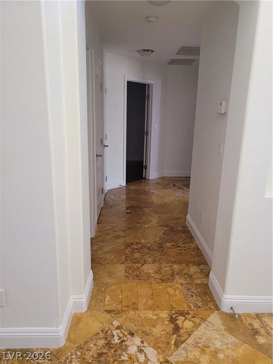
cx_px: 136
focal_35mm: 26
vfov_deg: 67.3
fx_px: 273
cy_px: 182
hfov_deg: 53.1
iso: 250
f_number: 1.8
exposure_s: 1/60
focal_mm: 5.4
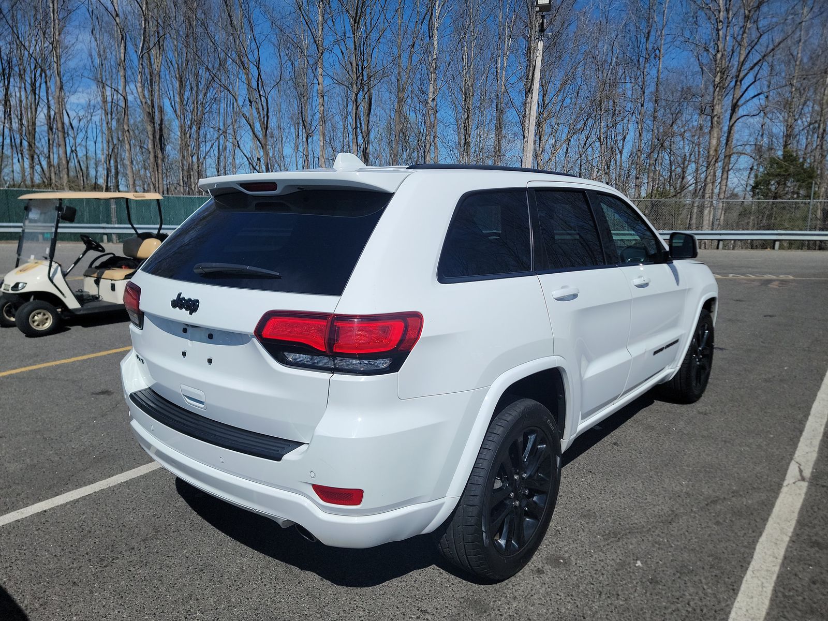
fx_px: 574
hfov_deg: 71.6
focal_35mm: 24
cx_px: 414
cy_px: 310
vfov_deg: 56.8
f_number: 1.8
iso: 50
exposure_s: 1/2295
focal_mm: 6.7
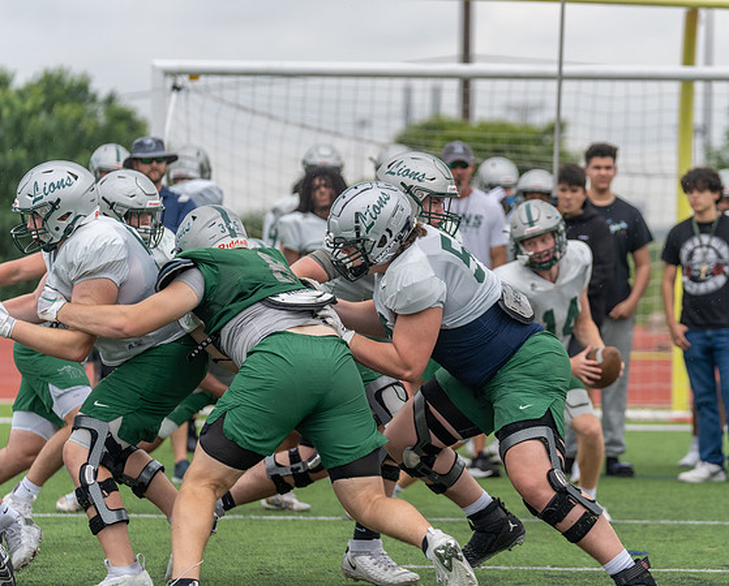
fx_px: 3906
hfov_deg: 10.7
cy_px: 291
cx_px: 446
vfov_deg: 8.6
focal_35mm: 181
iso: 200
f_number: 3.5
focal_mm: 155
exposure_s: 1/1250
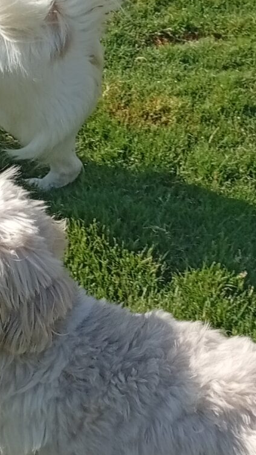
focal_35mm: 100
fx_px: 1207
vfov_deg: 21.1
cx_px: 162
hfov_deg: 12.1
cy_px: 104
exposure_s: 1/921
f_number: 1.8
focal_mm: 3.84
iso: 50
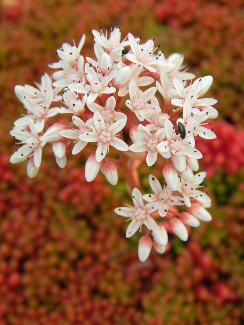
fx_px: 705
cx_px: 122
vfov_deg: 26.0
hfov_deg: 19.6
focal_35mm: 75
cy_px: 162
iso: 160
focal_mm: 13.4
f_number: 5.6
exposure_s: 1/200
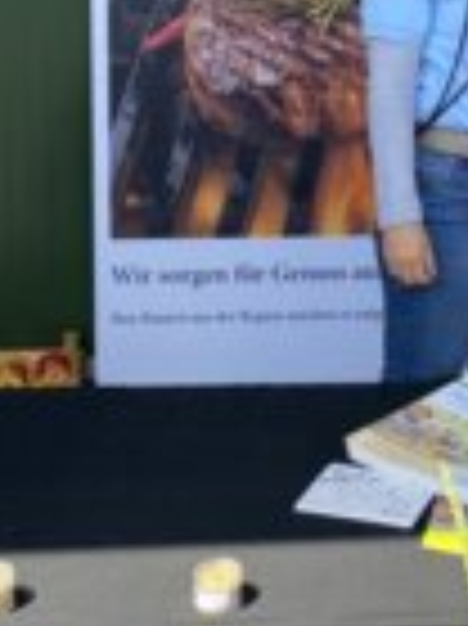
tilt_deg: -5.3
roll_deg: -1.8
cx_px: 513
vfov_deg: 25.0
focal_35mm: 75
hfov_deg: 18.8
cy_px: 23
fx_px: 1354
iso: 32
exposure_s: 1/600
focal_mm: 4.25
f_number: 1.8
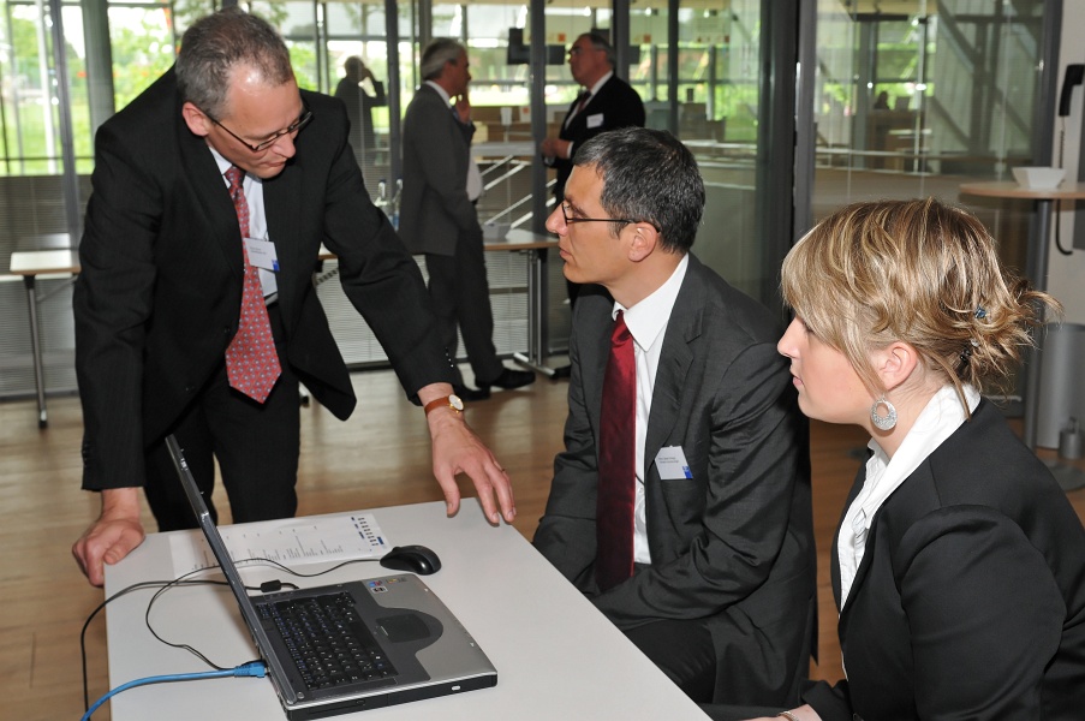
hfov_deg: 46.4
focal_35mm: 42
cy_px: 360
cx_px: 542
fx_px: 1264
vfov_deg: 31.8
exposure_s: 1/60
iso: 400
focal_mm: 28
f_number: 5.6
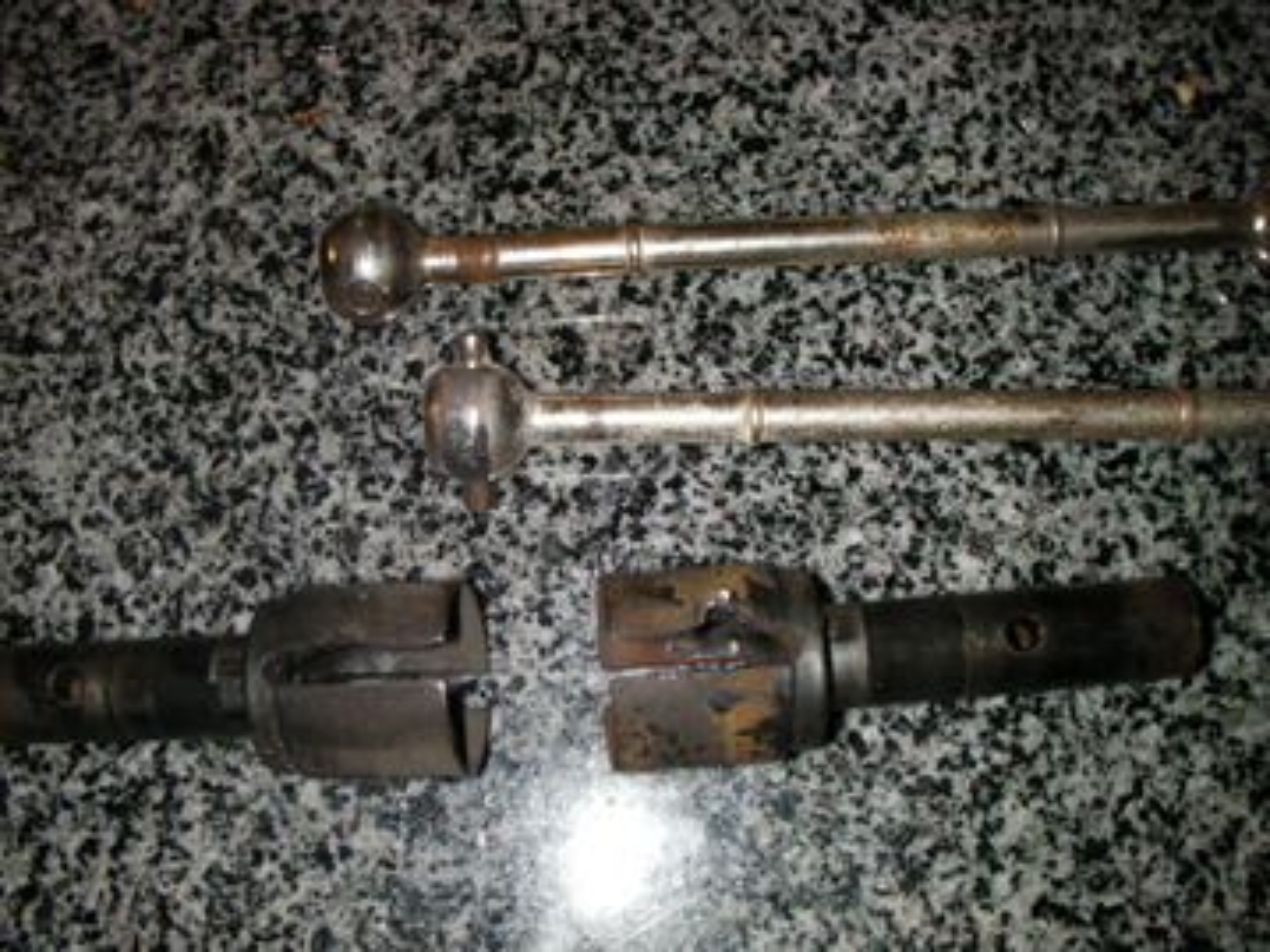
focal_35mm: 38
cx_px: 635
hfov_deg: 49.0
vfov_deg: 37.7
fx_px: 1394
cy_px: 476
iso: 200
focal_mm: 6.3
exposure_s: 1/30
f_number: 5.6
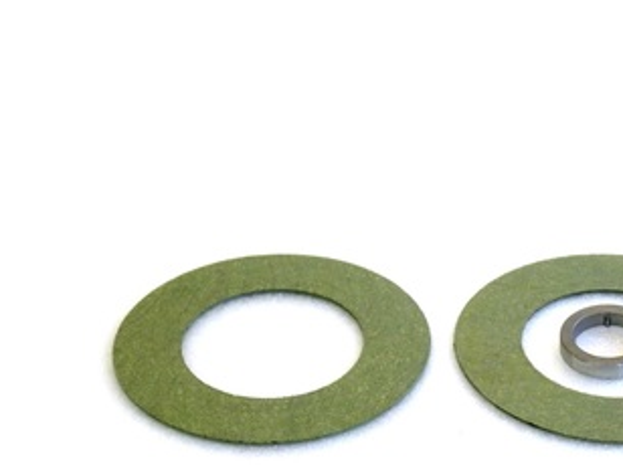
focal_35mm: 109
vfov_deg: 13.6
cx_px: 451
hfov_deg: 18.0
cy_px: 320
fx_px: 1962
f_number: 4.7
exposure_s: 1/80
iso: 160
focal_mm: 13.02
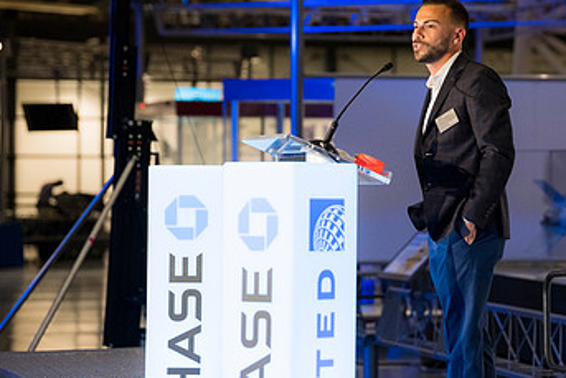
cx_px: 460
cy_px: 164
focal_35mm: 152
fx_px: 2391
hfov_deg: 13.4
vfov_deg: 9.0
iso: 1600
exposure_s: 1/160
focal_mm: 90
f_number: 2.8
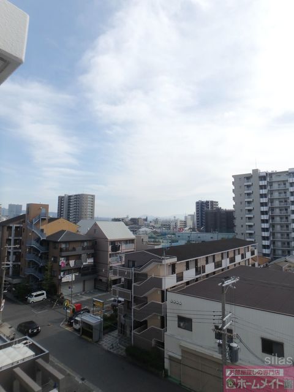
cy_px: 196
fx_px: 238
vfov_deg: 79.0
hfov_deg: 63.4
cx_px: 147
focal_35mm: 21
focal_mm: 3.7
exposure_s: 1/400
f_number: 6
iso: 125
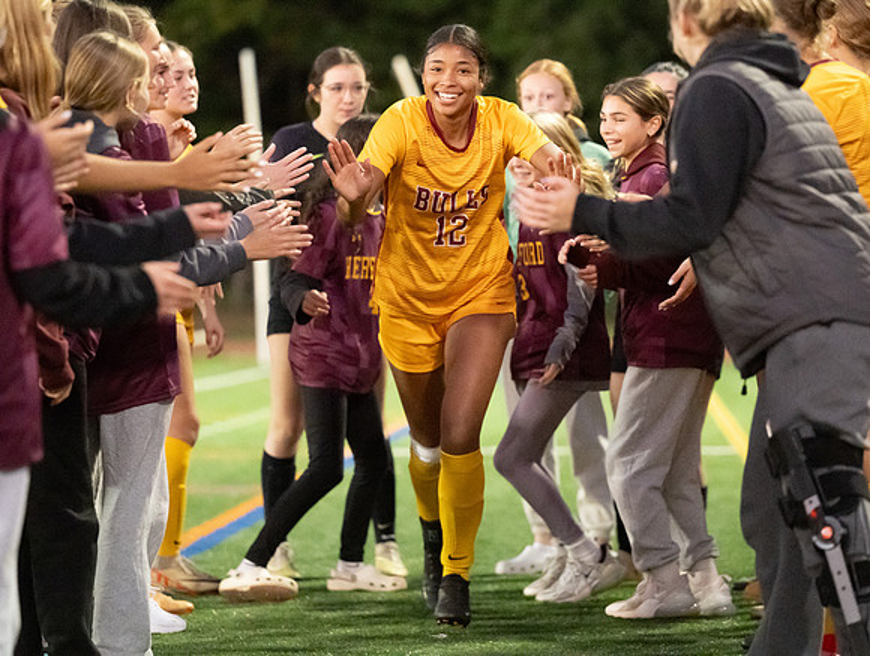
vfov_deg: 8.8
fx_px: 4269
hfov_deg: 11.6
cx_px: 435
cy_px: 262
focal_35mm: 170
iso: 16000
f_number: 2.8
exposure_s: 1/640
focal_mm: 130
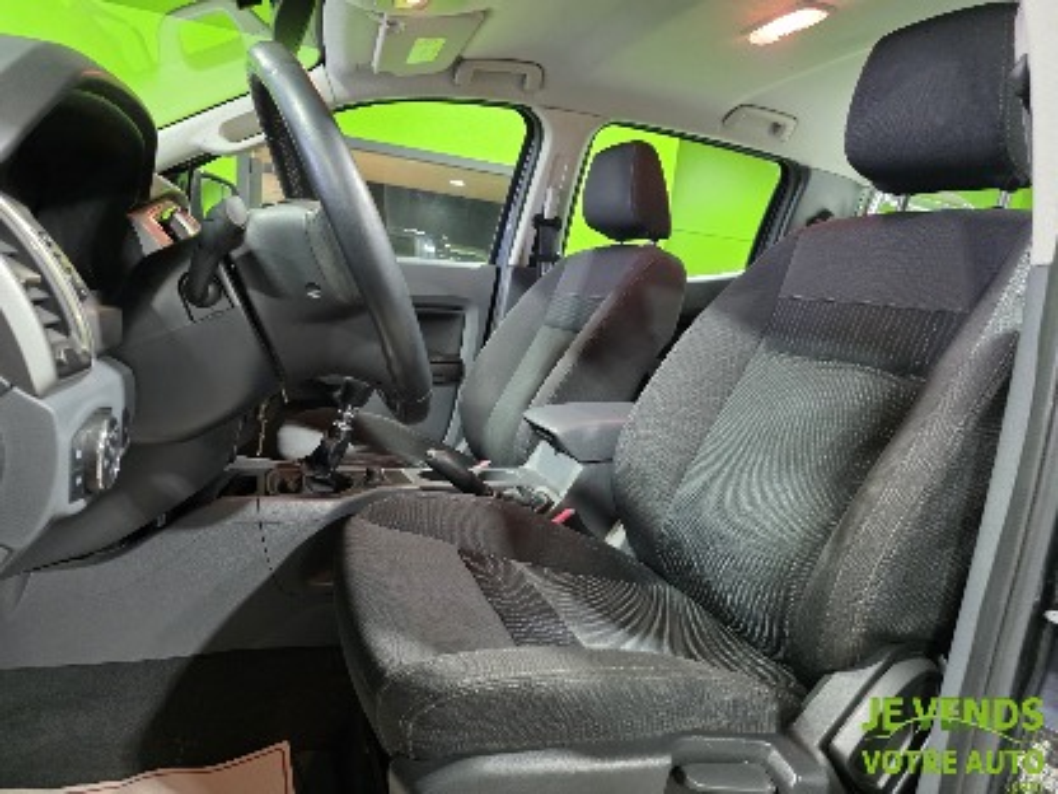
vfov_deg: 58.9
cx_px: 529
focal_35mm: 23
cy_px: 397
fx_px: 703
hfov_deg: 73.9
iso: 800
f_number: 1.7
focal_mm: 6.25
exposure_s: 1/100
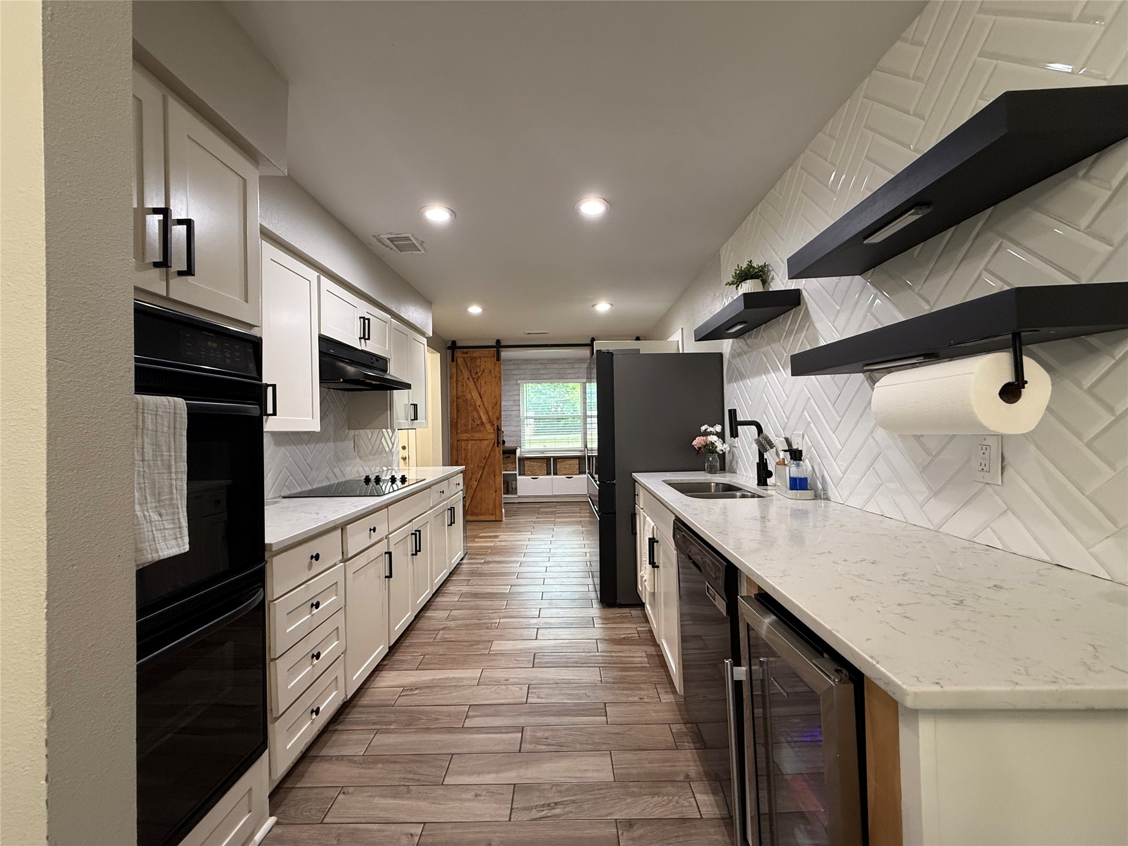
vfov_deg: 85.7
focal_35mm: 14
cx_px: 564
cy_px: 423
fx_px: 456
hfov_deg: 102.1
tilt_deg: +0.7
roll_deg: +1.1
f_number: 2.2
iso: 200
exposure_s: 1/60
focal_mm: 2.22
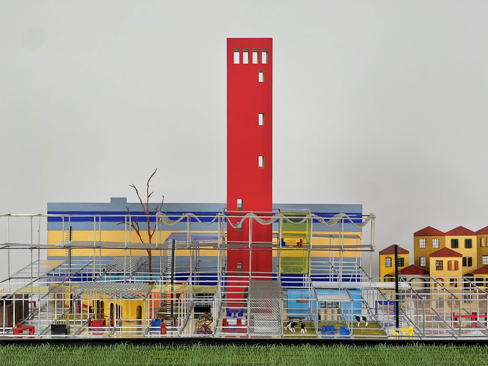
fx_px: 902
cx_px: 244
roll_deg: -0.3
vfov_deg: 22.9
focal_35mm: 64
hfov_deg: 30.3
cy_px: 183
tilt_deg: -2.3
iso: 25
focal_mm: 7.5
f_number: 2.2
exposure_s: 1/99
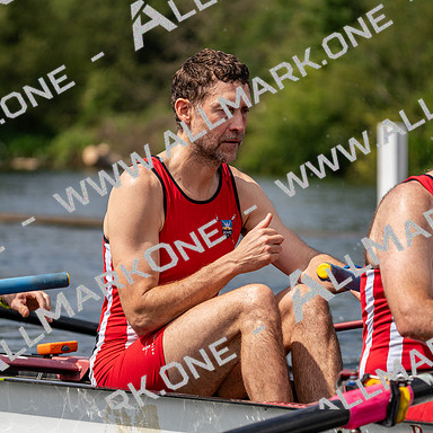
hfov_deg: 6.8
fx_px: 3637
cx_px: 193
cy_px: 216
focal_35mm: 257
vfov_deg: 6.8
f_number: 5.6
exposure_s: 1/1600
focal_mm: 200
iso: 160
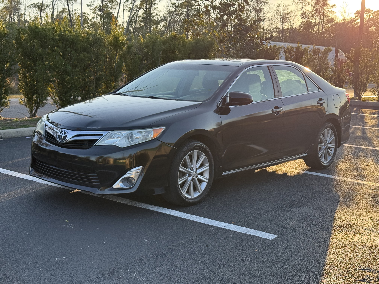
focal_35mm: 48
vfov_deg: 30.3
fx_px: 526
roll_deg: +0.1
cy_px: 142
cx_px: 190
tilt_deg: -7.9
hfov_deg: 39.7
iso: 80
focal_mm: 6.76
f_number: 1.78
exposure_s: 1/875
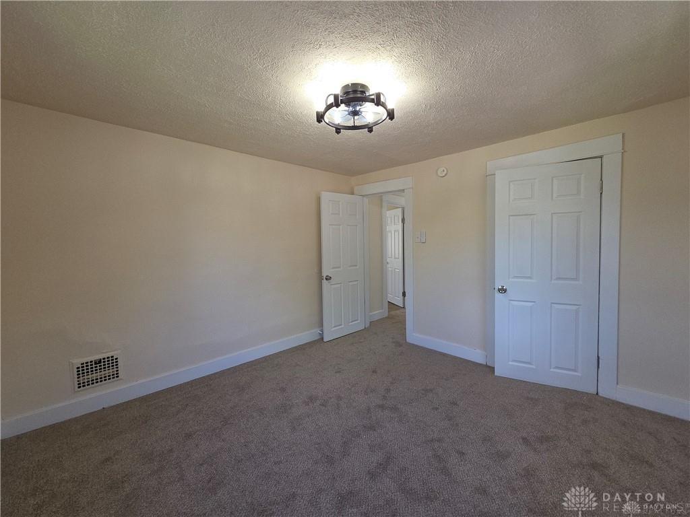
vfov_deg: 89.9
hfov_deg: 106.2
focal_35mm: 13
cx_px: 345
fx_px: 259
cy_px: 258
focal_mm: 2.2
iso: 64
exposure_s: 1/120
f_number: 2.2
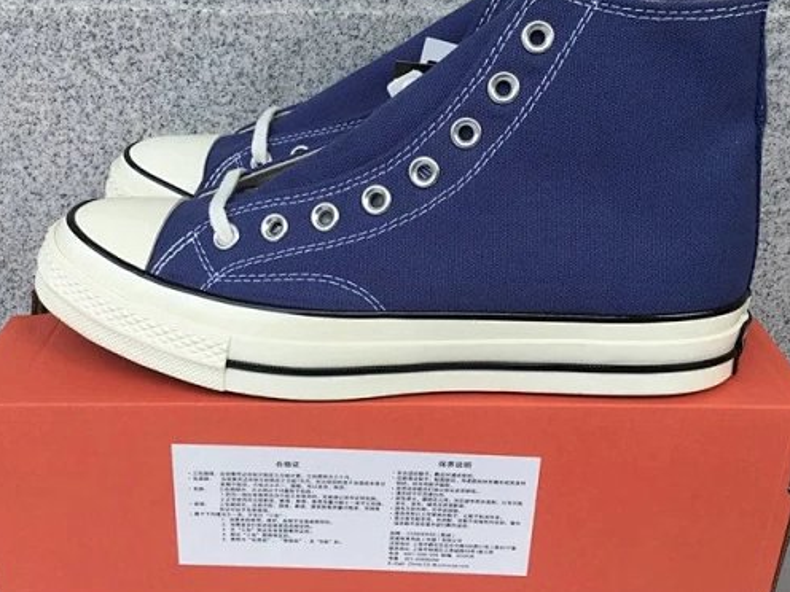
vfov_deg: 35.9
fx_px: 913
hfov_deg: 46.8
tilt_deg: -25.7
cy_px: 258
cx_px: 373
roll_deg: -0.1
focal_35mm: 40
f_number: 2.4
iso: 25
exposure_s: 1/617
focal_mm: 3.3
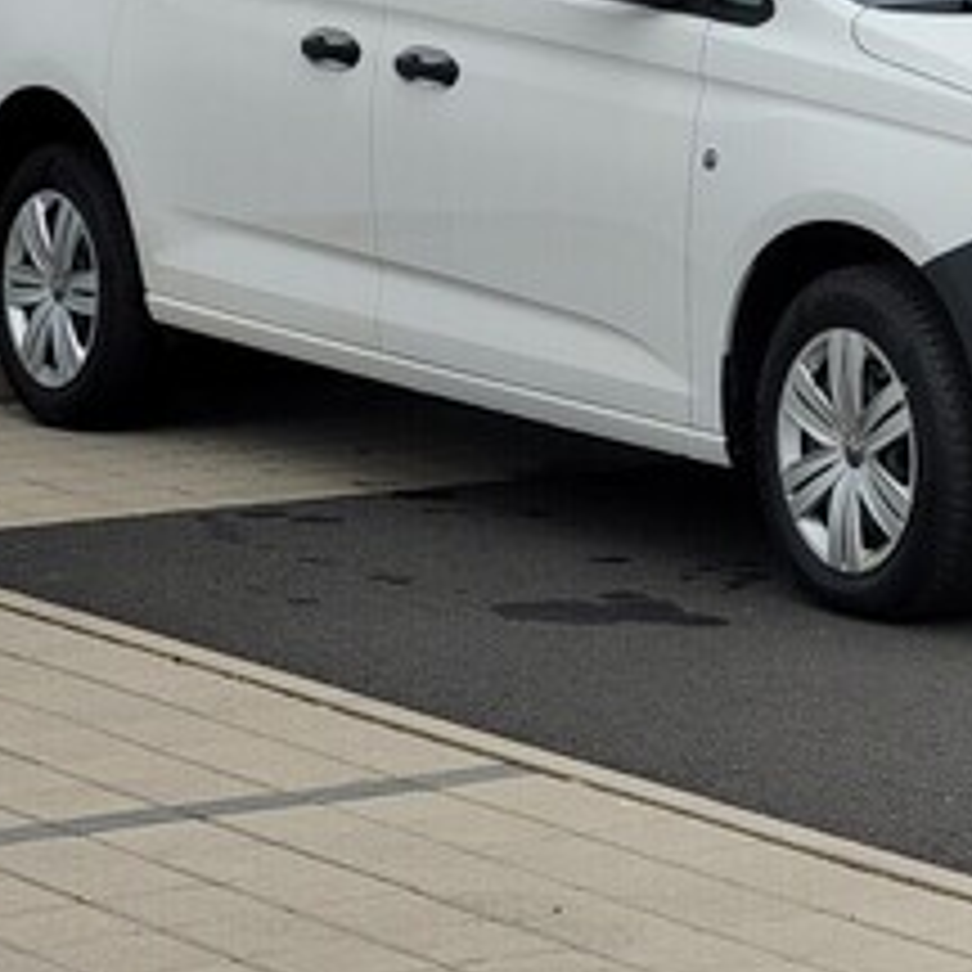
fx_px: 5432
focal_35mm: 171
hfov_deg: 10.2
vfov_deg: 10.2
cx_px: 806
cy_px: 115
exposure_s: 1/285
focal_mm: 7.12
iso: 25
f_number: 2.4
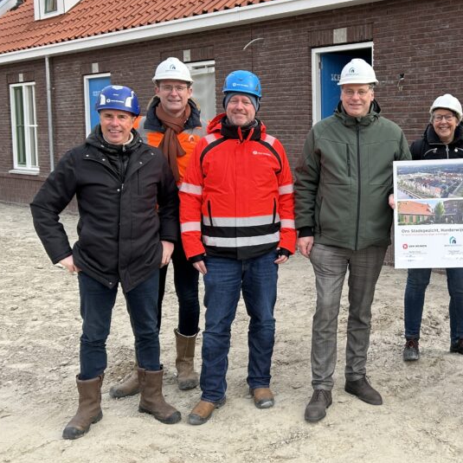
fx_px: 666
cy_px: 195
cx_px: 380
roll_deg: +0.1
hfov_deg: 36.8
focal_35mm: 44
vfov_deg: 38.2
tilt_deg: -5.2
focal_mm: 5.7
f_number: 1.5
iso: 50
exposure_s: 1/924
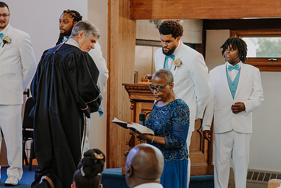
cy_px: 111
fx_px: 1078
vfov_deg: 10.0
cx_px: 143
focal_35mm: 138
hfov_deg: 14.9
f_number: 4
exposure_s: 1/125
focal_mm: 82
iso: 1250
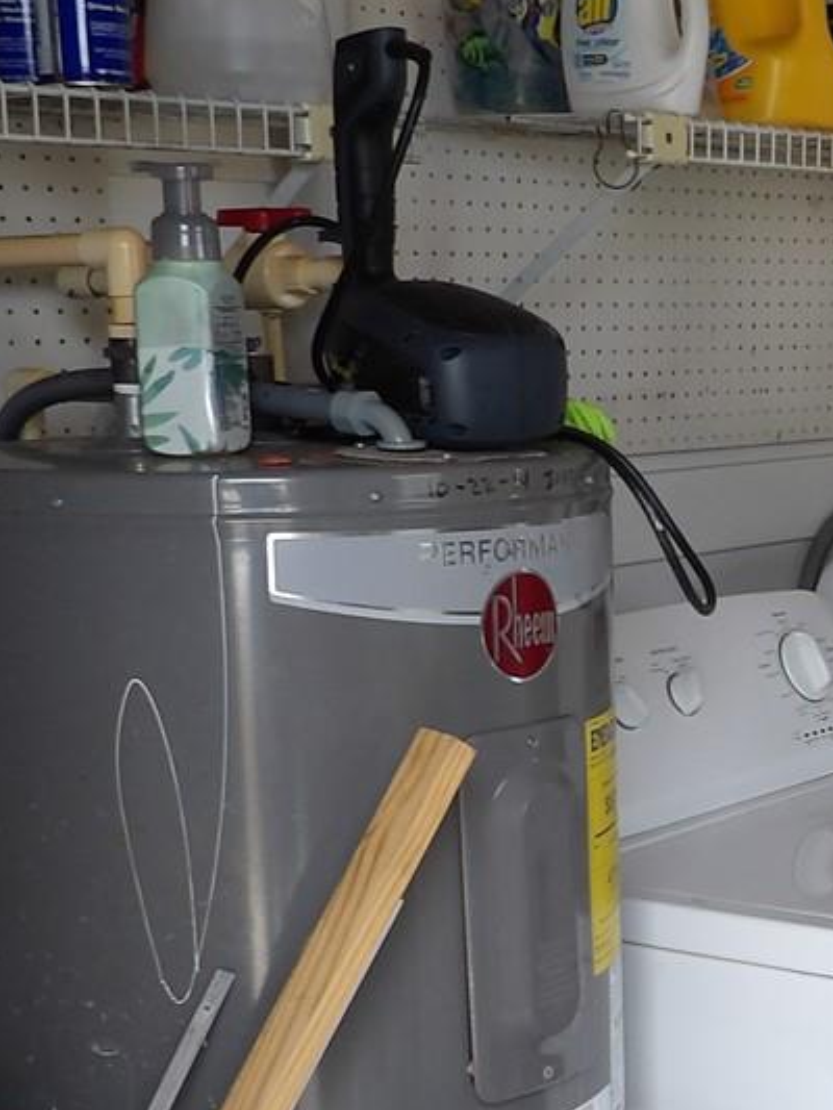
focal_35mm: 72
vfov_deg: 26.7
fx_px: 2309
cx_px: 958
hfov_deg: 19.4
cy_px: 833
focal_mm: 4.3
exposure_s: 1/41
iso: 100
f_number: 3.2
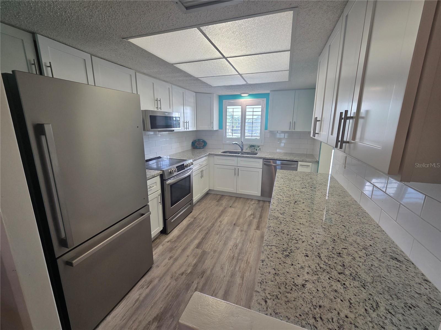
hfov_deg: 106.2
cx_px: 220
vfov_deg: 89.9
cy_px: 165
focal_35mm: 13
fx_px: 166
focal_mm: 2.2
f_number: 2.2
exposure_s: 1/120
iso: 125
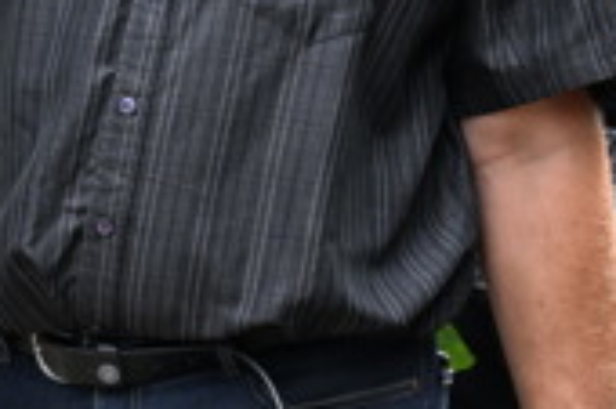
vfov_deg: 4.8
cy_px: -54
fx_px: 4855
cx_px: 225
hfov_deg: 7.3
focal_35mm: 284
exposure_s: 1/1000
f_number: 5
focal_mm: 70
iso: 1000
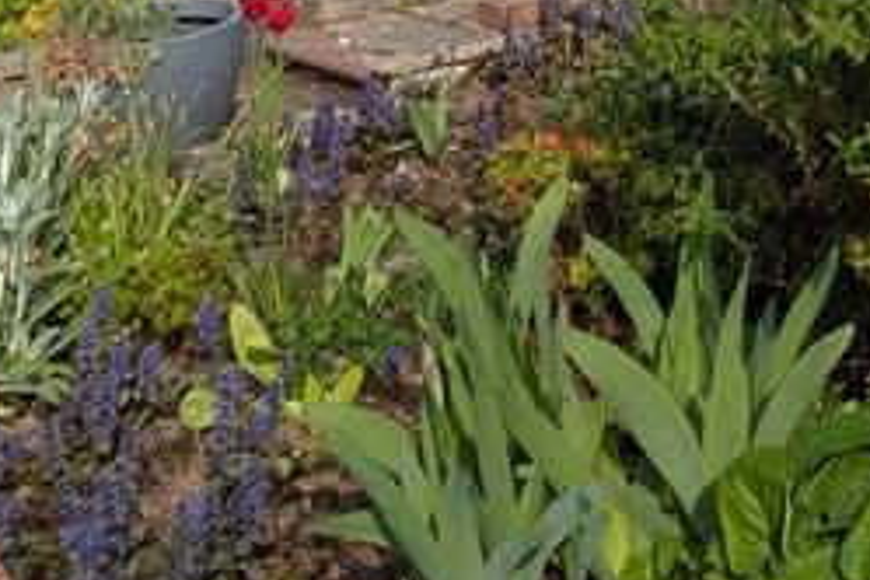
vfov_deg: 18.3
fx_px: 1450
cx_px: 730
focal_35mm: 60
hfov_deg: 32.2
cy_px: -435
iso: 46
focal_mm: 1.83
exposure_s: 1/1553
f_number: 2.2
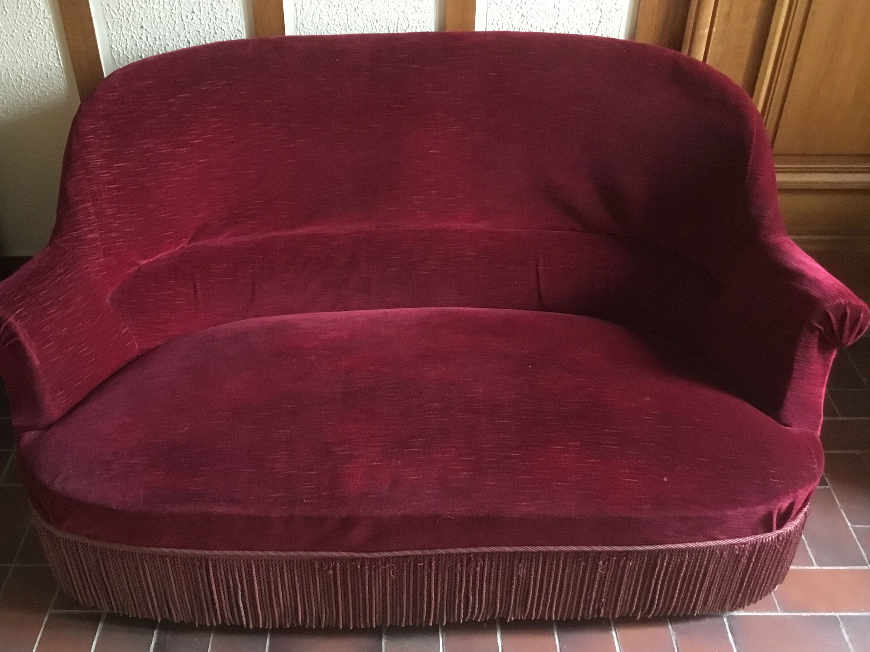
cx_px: 394
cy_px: 305
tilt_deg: -36.1
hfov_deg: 51.3
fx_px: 905
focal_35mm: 36
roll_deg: +0.0
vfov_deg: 39.6
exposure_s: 1/17
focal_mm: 3.3
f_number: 2.4
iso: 500
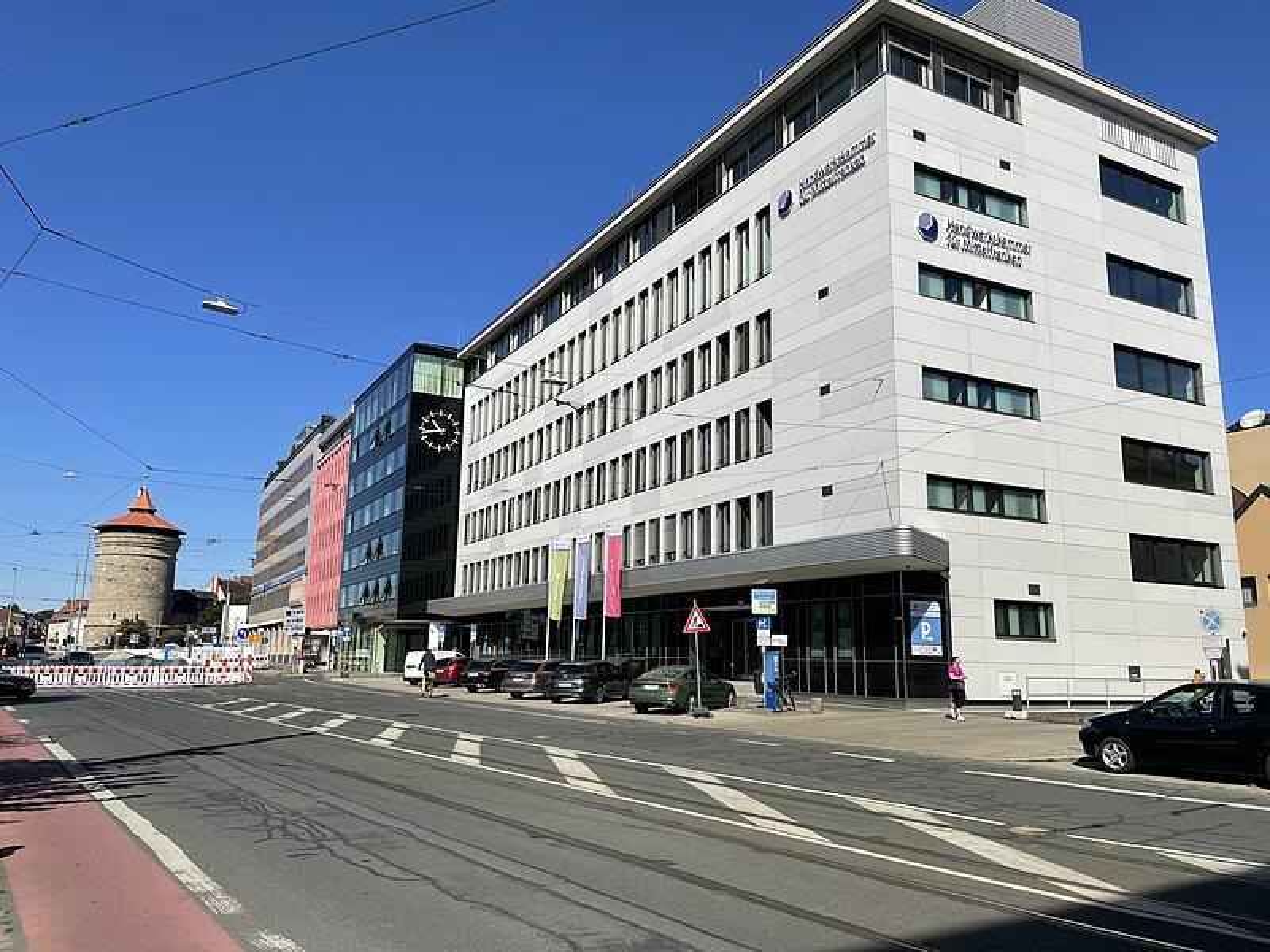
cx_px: 635
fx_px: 954
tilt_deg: +10.7
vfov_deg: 53.1
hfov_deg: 67.3
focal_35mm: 26
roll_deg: -0.8
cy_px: 476
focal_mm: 4.2
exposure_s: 1/5051
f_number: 1.6
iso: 32
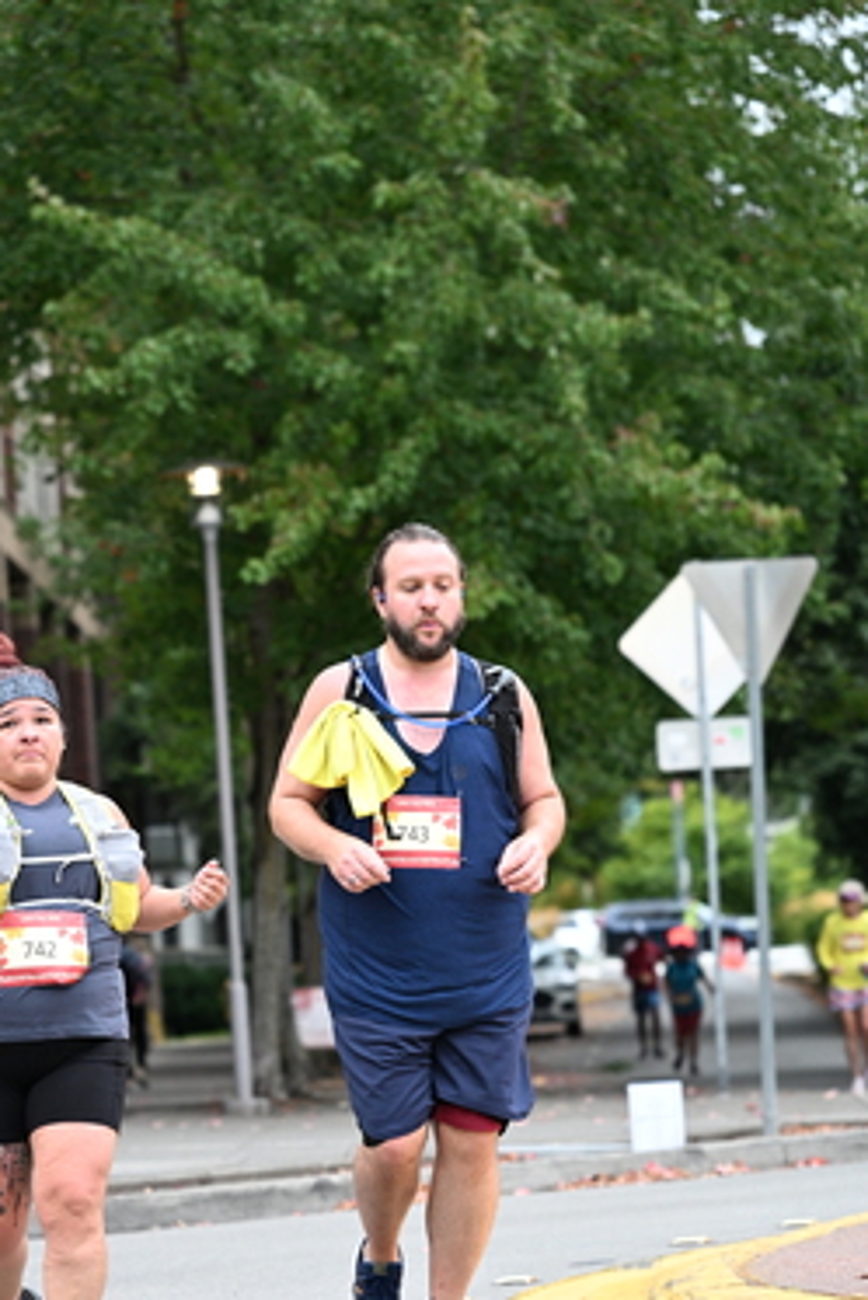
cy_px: 854
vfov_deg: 11.6
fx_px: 6395
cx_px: 263
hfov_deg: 7.8
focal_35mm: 177
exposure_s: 1/500
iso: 1600
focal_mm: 120
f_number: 4
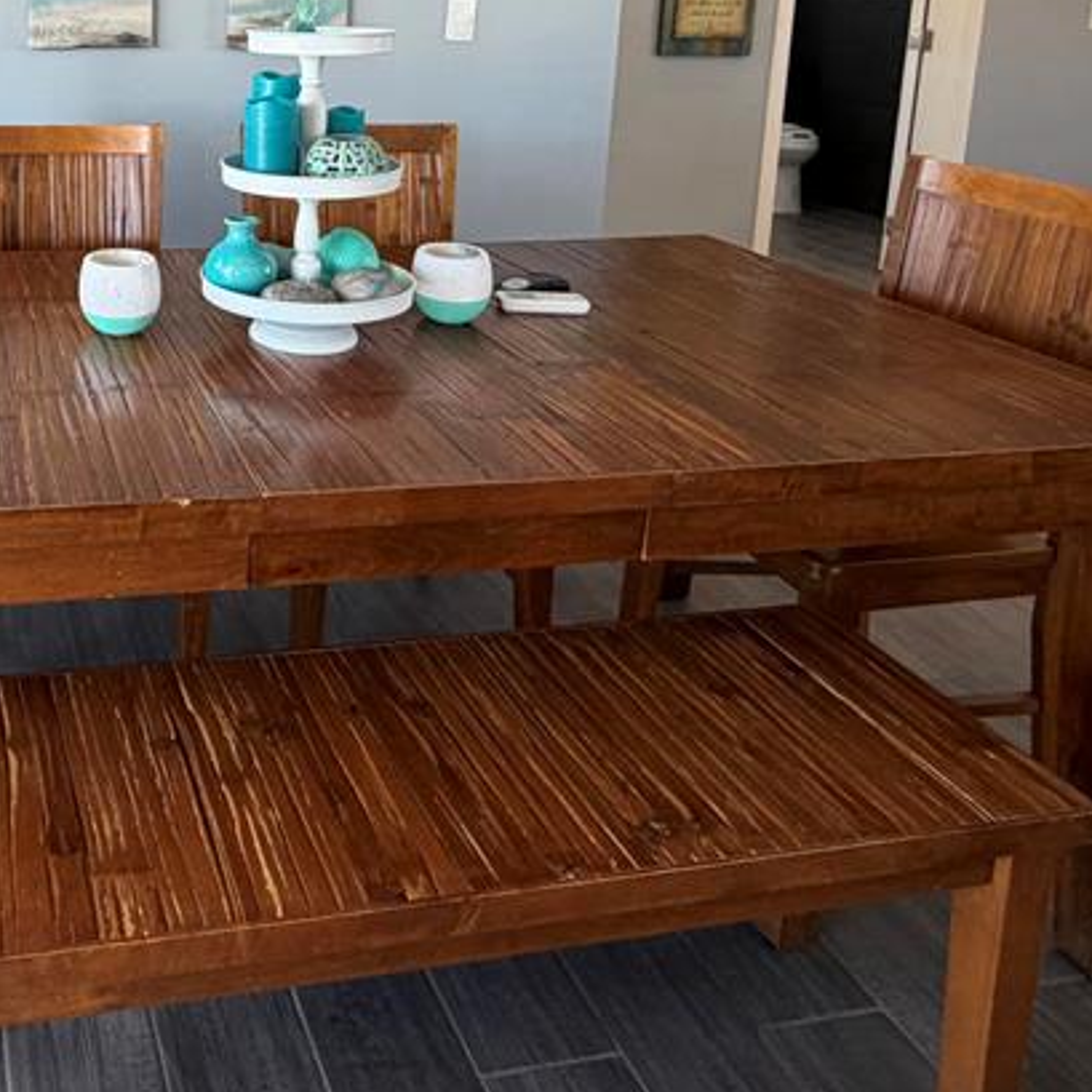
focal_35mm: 31
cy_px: 120
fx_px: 1106
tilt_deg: -7.0
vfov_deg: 47.5
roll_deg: -1.7
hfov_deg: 47.4
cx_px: 117
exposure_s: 1/120
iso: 200
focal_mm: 2.22
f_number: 2.2
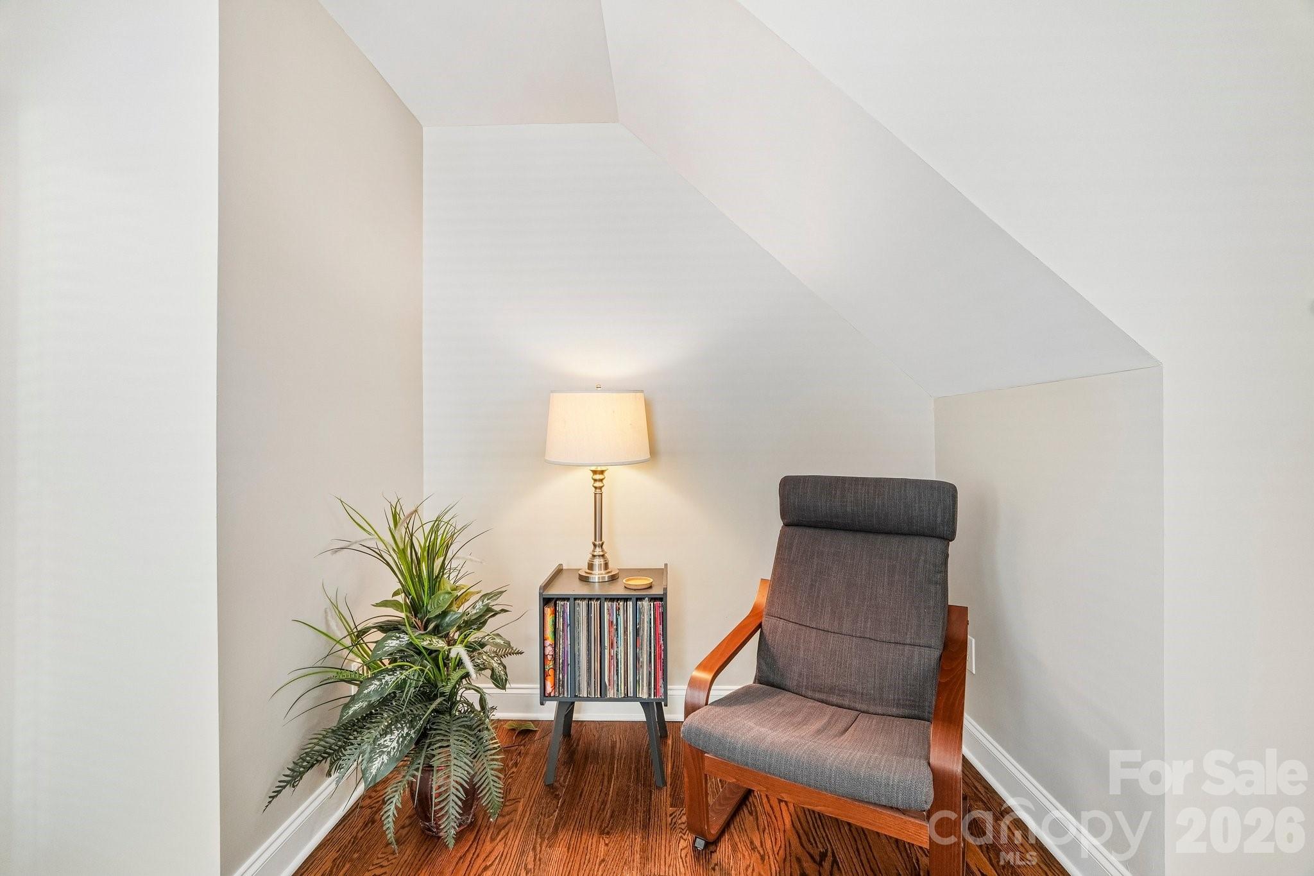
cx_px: 657
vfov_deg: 77.3
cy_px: 438
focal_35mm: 15
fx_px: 547
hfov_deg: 100.4
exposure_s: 1/8
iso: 400
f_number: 8
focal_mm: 10
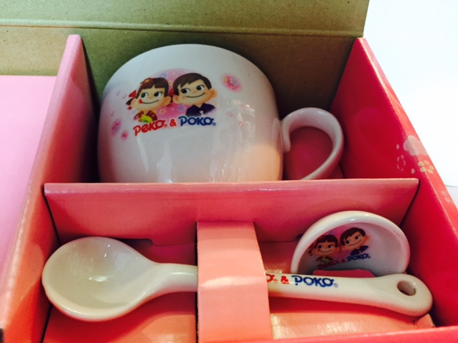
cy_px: 172
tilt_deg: -46.7
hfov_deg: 61.7
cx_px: 229
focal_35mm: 29
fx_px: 384
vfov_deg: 48.2
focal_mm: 4.15
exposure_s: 1/33
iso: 250
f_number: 2.2
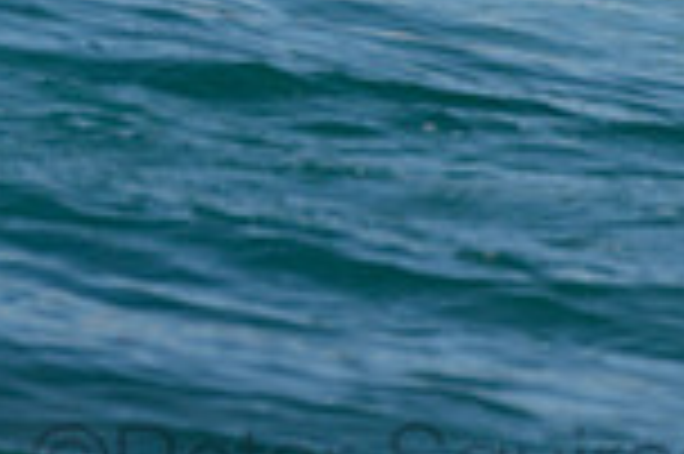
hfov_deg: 0.9
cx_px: 85
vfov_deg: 0.6
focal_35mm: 2341
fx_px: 44431
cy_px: -476
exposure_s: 1/2000
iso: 400
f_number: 5.6
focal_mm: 500
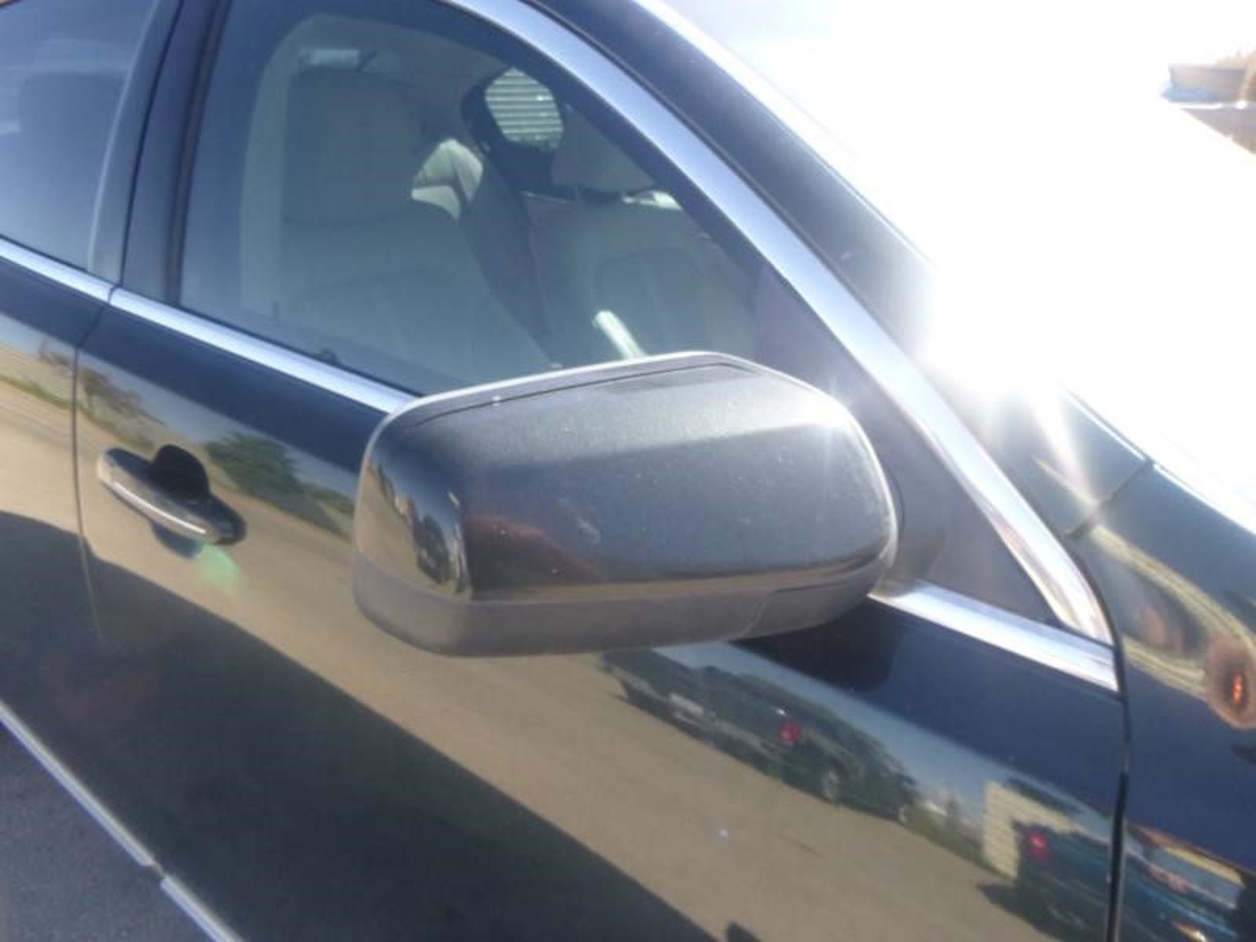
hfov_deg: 69.4
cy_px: 471
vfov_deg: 54.9
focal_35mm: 25
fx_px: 907
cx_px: 628
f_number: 3.9
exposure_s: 1/160
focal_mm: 4.5
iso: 200
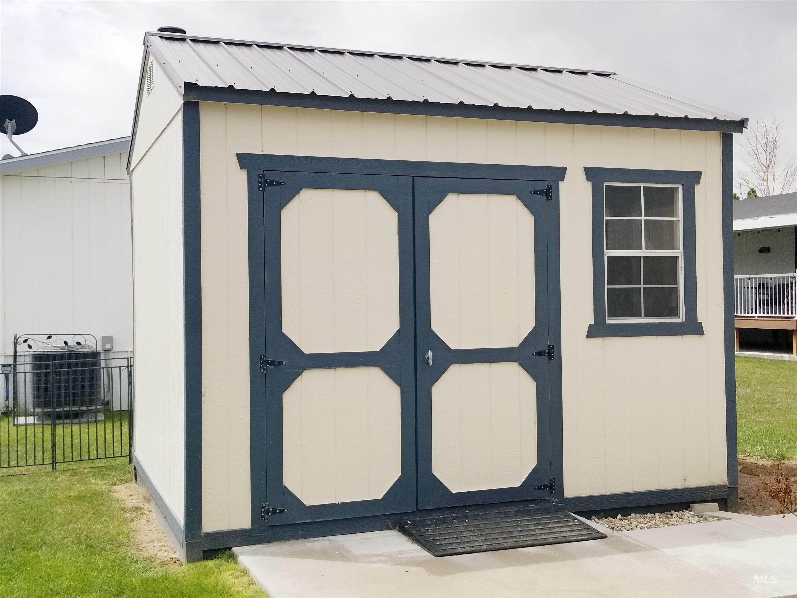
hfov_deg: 67.3
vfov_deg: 53.1
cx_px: 398
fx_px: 599
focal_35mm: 26
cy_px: 299
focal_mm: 4.3
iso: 50
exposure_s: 1/2744
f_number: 1.7
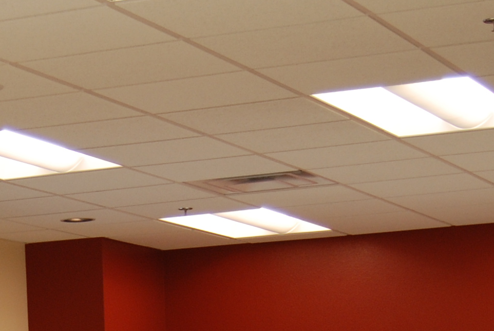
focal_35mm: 157
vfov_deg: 8.5
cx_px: -52
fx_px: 2157
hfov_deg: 12.8
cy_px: 555
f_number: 4
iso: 200
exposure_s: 1/50
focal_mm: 26
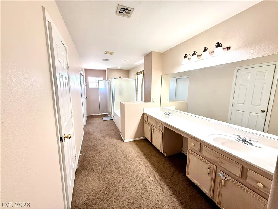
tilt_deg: -7.5
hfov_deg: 102.1
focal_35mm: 14
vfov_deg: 85.7
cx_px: 139
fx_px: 112
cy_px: 104
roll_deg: -0.3
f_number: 2.2
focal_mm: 2.22
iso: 80
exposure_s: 1/120
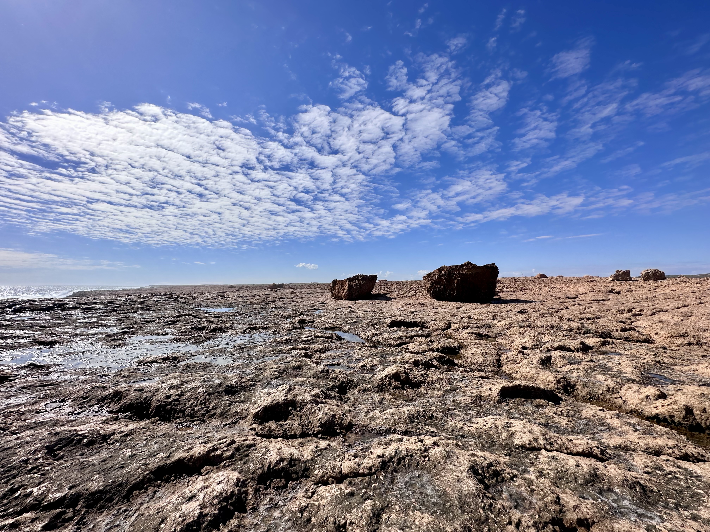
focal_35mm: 14
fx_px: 287
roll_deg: -0.3
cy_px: 266
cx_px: 355
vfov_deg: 85.7
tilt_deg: +4.8
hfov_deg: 102.1
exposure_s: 1/5051
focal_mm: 2.22
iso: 50
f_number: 2.2
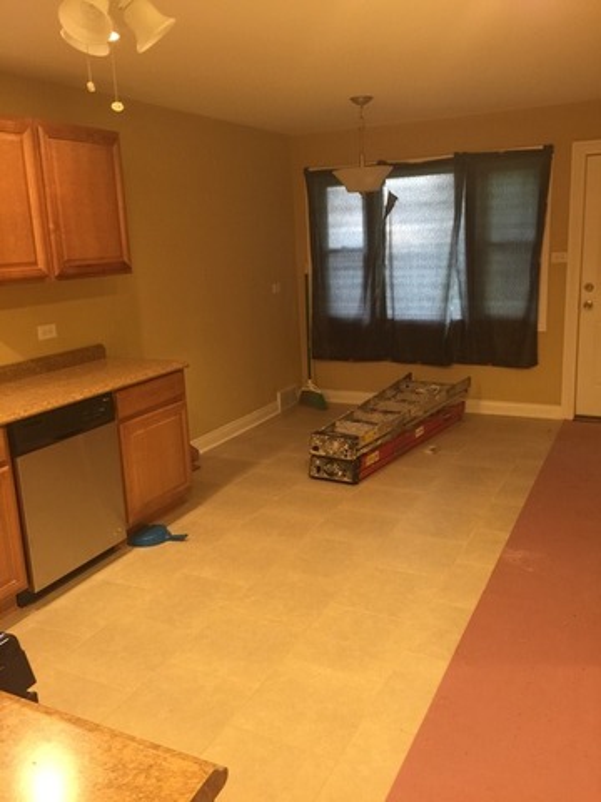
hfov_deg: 48.2
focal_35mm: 29
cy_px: 401
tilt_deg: -12.3
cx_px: 300
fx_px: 671
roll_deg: +2.6
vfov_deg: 61.7
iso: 100
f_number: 2.2
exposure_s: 1/10
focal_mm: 4.15
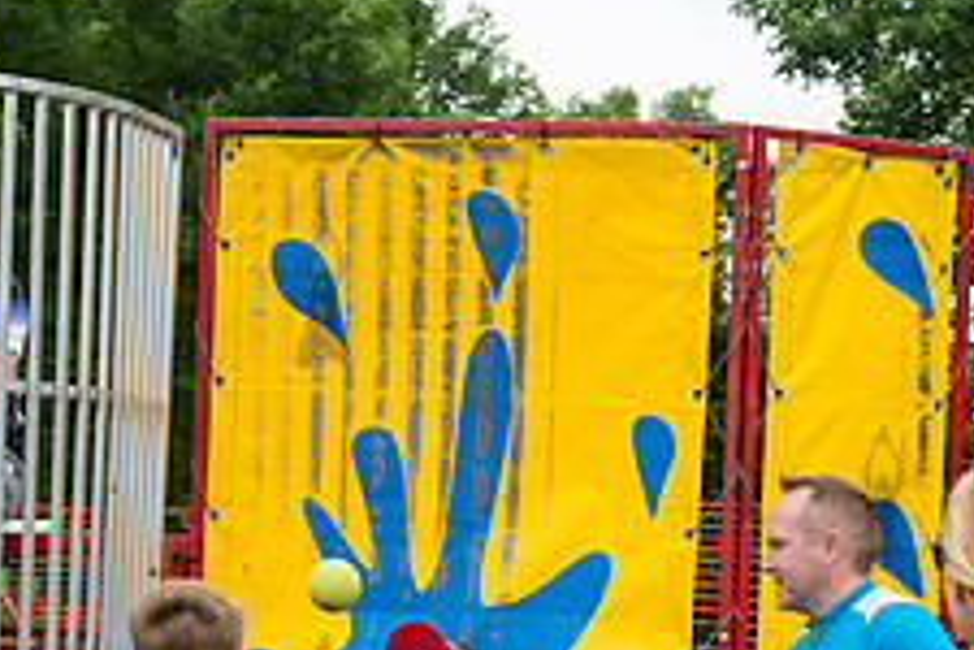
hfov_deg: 17.6
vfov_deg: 11.6
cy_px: 708
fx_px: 3138
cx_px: 320
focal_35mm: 116
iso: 200
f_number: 5
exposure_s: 1/400
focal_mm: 45
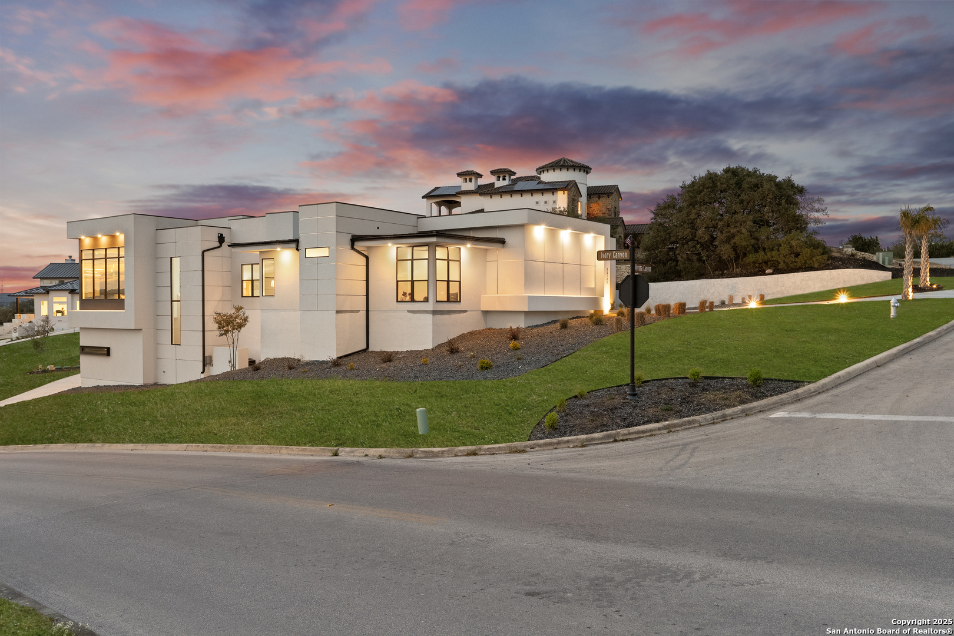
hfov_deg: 63.7
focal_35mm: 29
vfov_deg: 45.0
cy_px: 318
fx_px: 768
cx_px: 477
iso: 800
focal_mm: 29
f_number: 8
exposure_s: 1/2.5
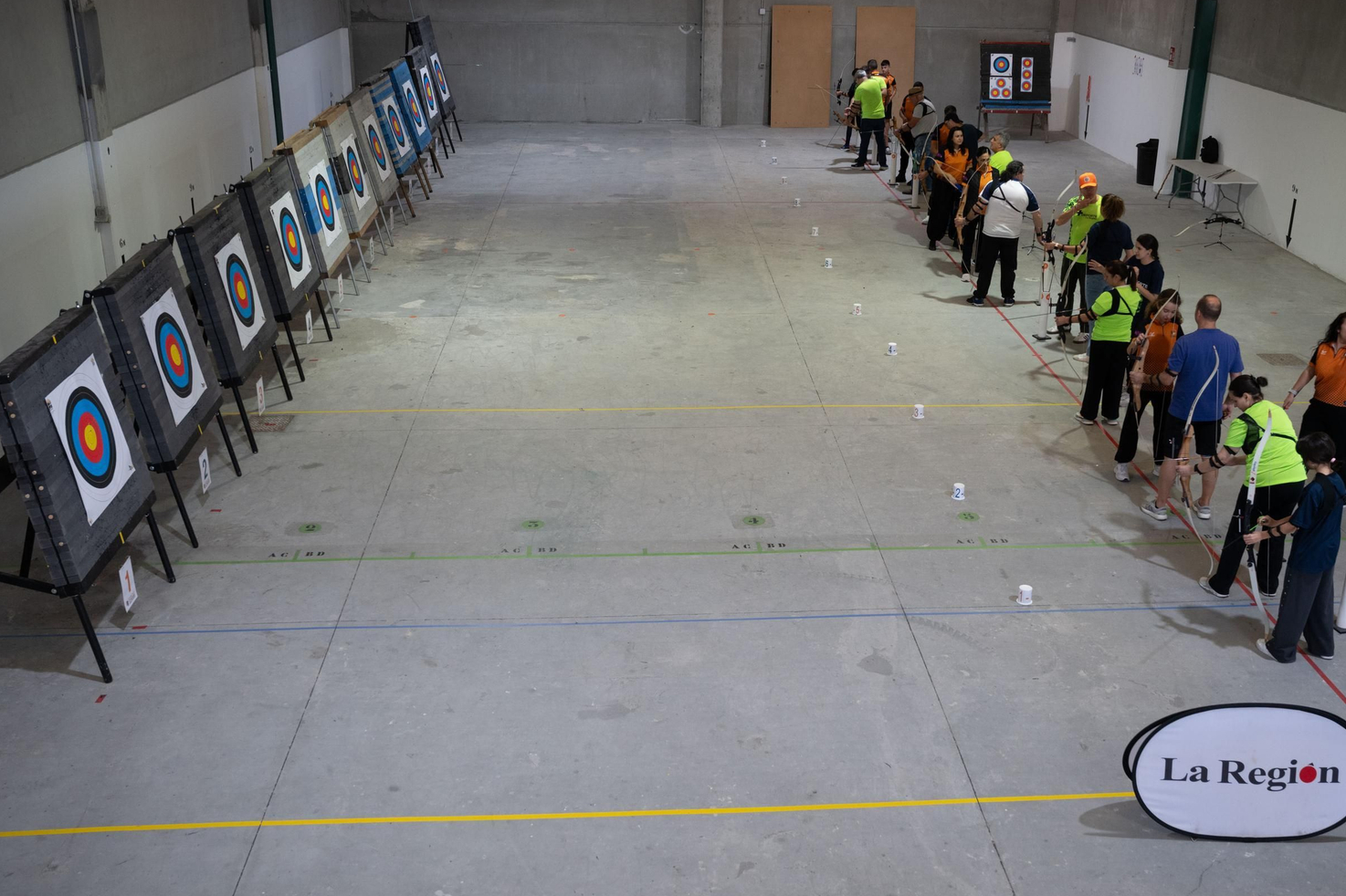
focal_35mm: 38
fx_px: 1420
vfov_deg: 35.0
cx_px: 720
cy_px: 427
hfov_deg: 50.7
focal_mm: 35
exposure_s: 1/80
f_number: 5.6
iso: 1000
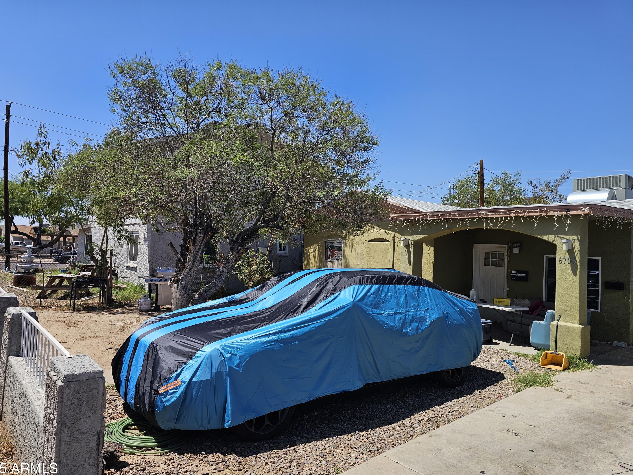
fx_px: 439
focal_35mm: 24
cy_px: 243
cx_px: 305
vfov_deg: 56.8
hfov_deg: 71.6
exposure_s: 1/829
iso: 10
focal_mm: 6.3
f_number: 1.7
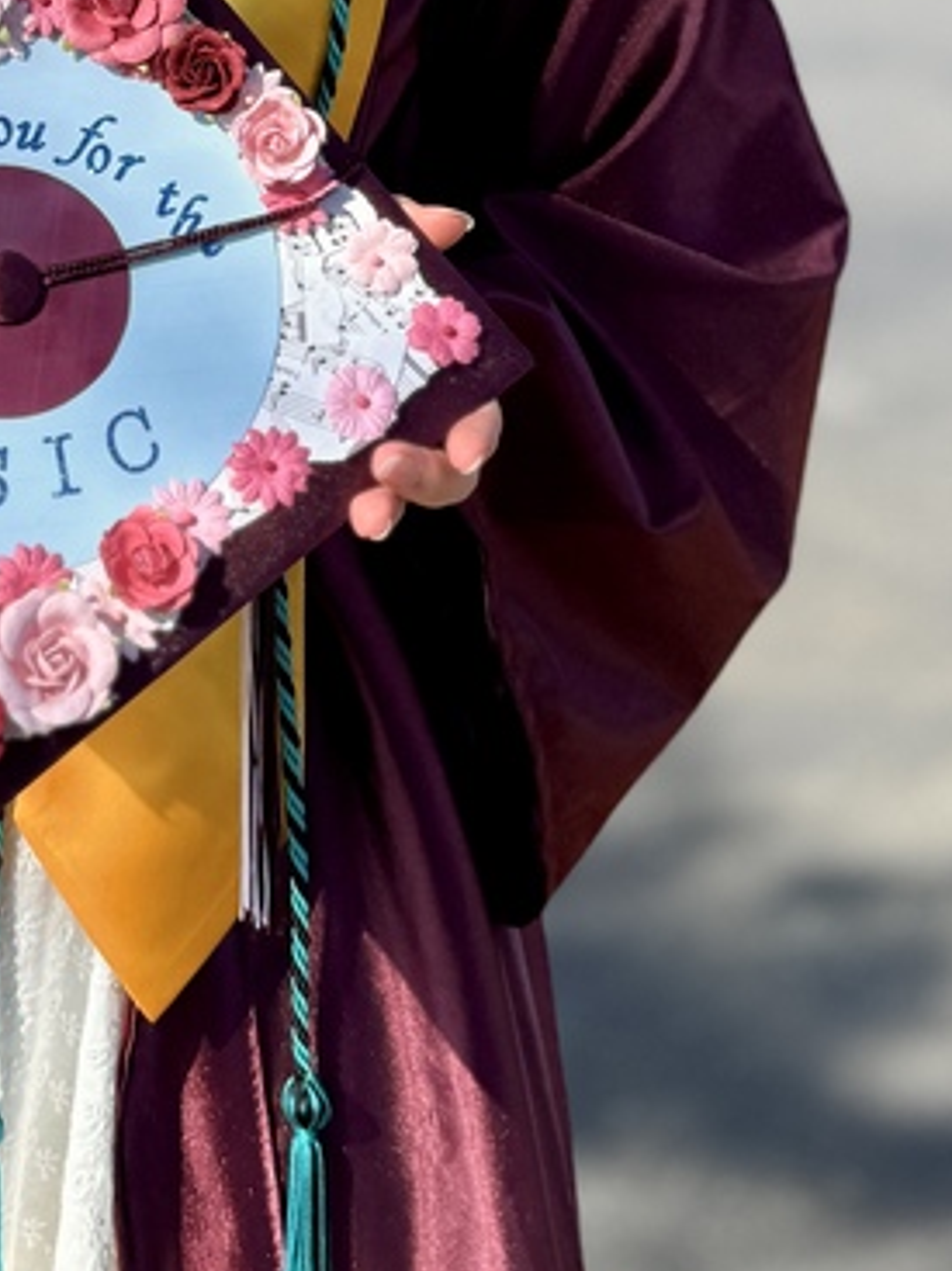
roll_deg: +0.4
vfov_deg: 26.0
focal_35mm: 67
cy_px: -235
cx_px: 87
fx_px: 2458
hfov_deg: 21.4
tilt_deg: +1.7
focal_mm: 6.76
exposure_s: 1/2331
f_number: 1.78
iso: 80
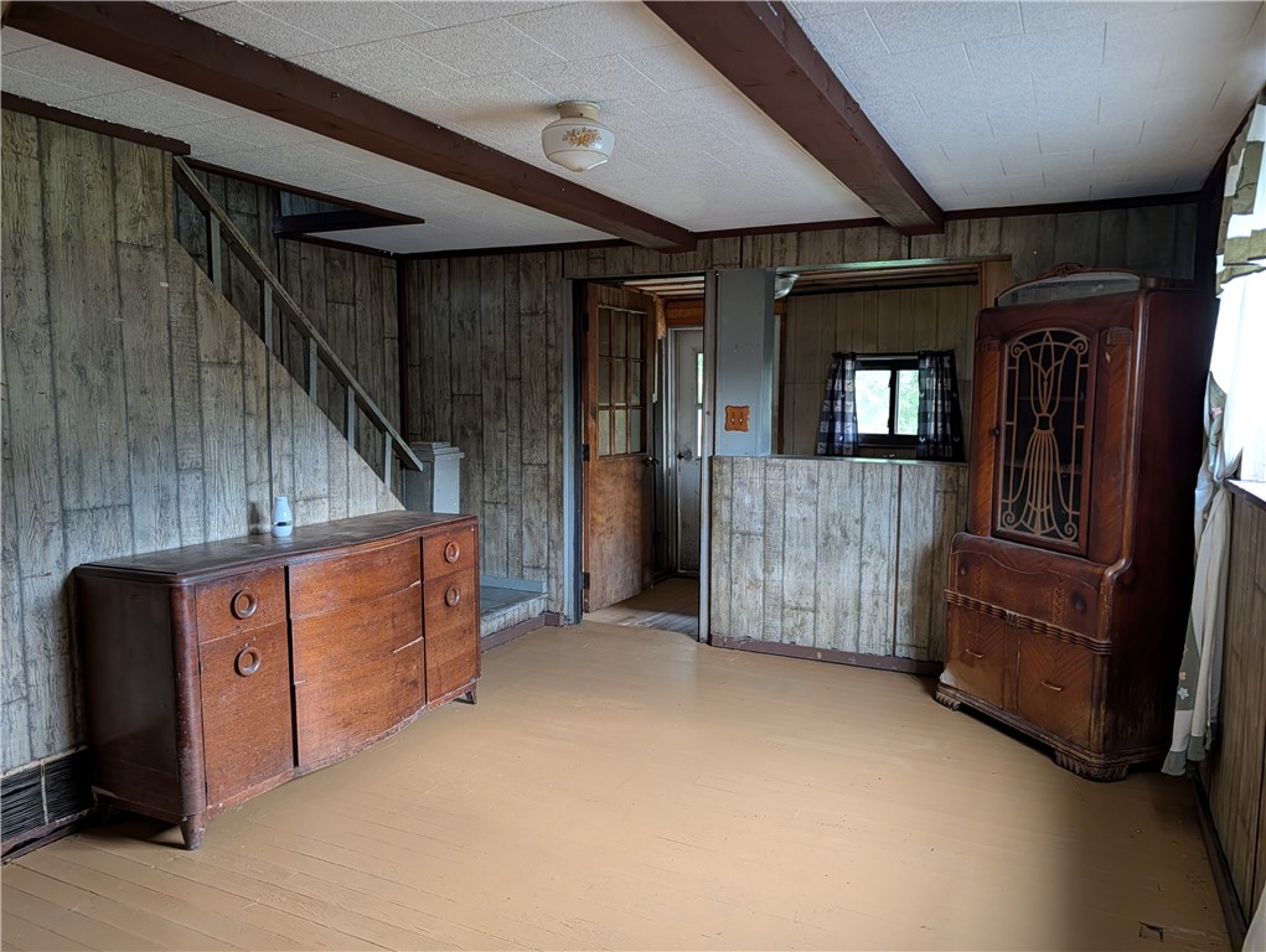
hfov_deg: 71.5
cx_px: 633
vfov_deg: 56.9
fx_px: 879
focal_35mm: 24
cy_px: 476
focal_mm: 6.9
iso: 445
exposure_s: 1/81.5
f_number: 1.68
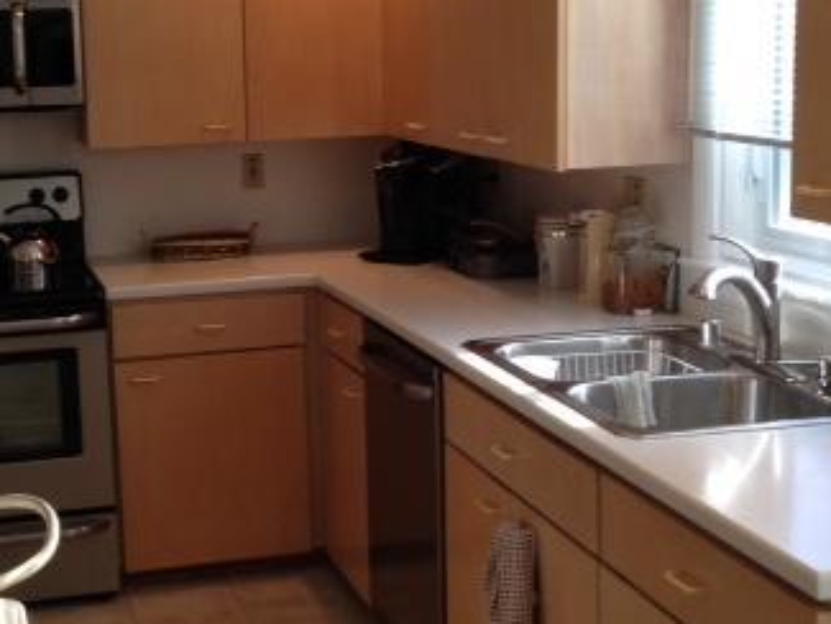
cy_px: 263
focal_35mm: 65
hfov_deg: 29.5
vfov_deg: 22.6
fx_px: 1561
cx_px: 245
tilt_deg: -5.9
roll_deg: +2.8
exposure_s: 1/60
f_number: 2.4
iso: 64
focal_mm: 4.12
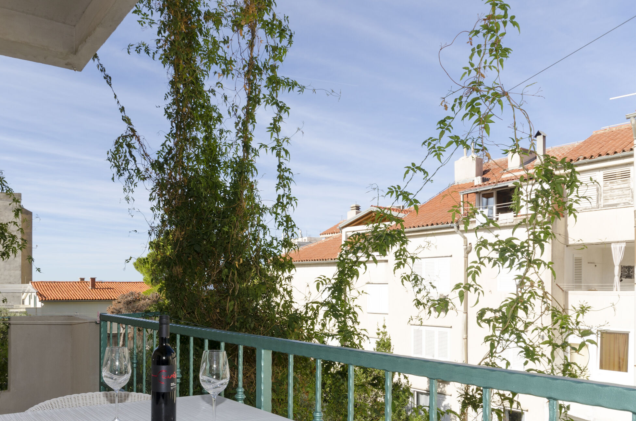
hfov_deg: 60.7
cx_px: 216
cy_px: 287
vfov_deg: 42.7
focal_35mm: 30
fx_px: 529
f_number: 9
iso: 100
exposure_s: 1/200
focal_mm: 14
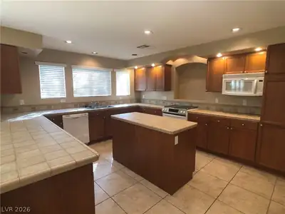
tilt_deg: -7.2
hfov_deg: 63.4
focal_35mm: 28
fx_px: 231
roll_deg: +0.8
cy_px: 107
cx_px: 142
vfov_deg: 49.7
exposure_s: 1/20
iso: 32
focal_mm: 4
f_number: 1.8
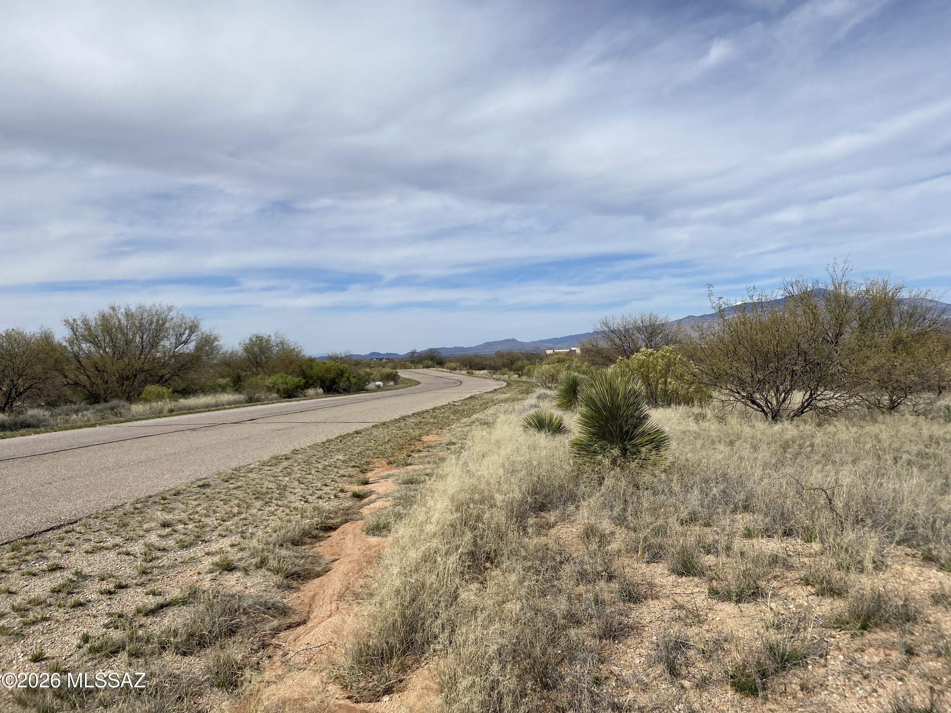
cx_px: 476
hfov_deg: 67.3
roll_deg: +1.8
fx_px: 714
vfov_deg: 53.1
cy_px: 356
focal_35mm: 26
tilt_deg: -1.7
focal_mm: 4.25
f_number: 1.8
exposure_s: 1/6410
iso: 32
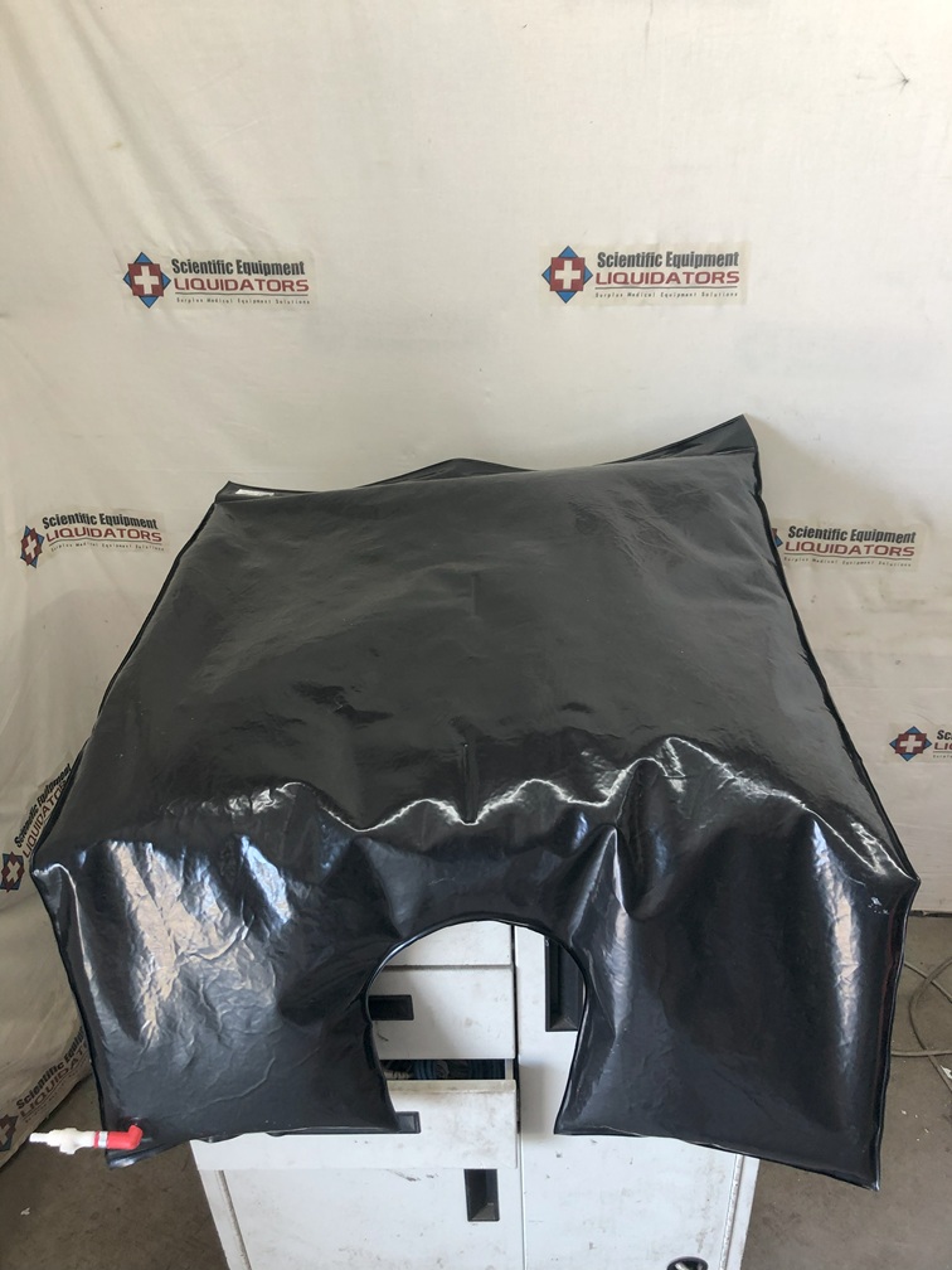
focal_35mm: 28
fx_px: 1027
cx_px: 476
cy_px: 635
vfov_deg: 63.4
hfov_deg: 49.7
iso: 25
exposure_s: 1/40
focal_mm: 3.99
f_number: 1.8
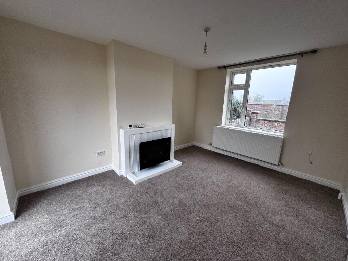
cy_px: 130
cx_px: 174
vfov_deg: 85.7
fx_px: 141
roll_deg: -1.2
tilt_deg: -10.2
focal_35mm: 14
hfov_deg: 102.1
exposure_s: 1/99
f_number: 2.2
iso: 100
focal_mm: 2.22
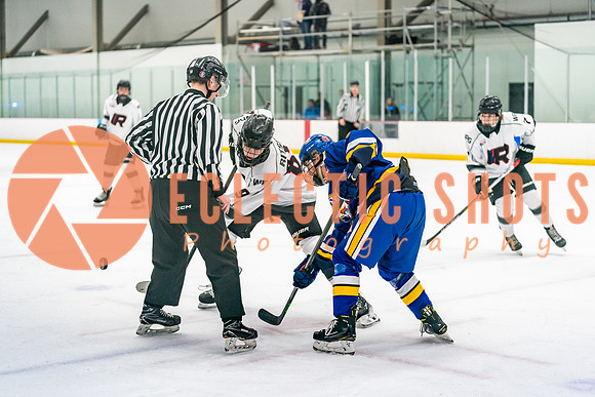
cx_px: 298
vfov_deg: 19.5
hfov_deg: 28.8
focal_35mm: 70
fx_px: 1157
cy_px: 198
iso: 3200
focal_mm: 70
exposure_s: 1/1250
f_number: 2.8
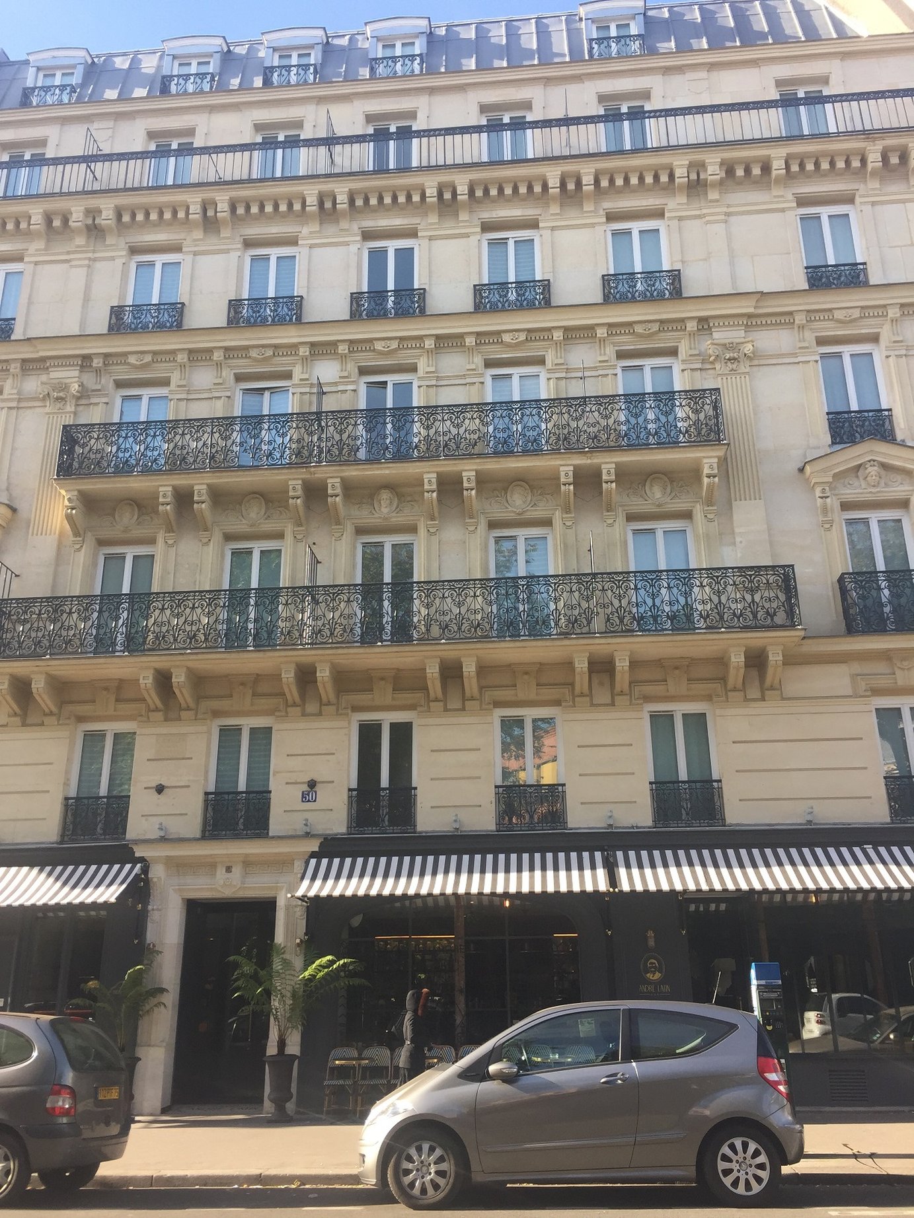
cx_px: 457
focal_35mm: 29
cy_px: 609
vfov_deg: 61.7
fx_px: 1021
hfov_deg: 48.2
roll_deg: +1.0
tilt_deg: +20.0
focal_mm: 4.15
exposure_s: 1/353
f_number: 2.2
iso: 32
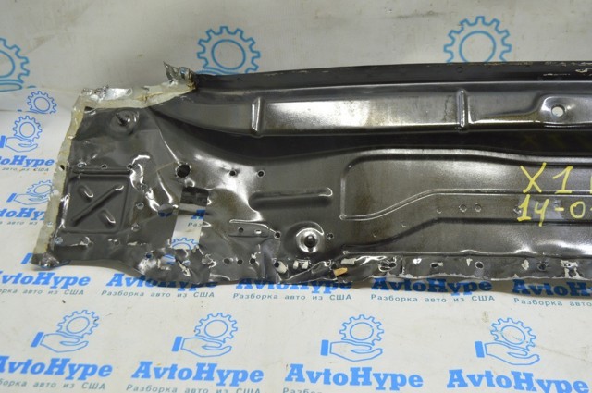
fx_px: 641
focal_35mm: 39
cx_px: 296
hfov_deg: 49.6
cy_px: 196
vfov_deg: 34.1
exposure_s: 1/20
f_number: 5.6
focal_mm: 26
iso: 400
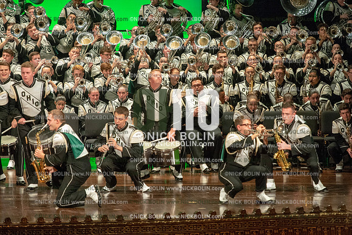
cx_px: 176
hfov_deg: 9.0
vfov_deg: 6.0
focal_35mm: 230
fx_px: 2248
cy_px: 118
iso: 8000
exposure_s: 1/320
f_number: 5.6
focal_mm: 230
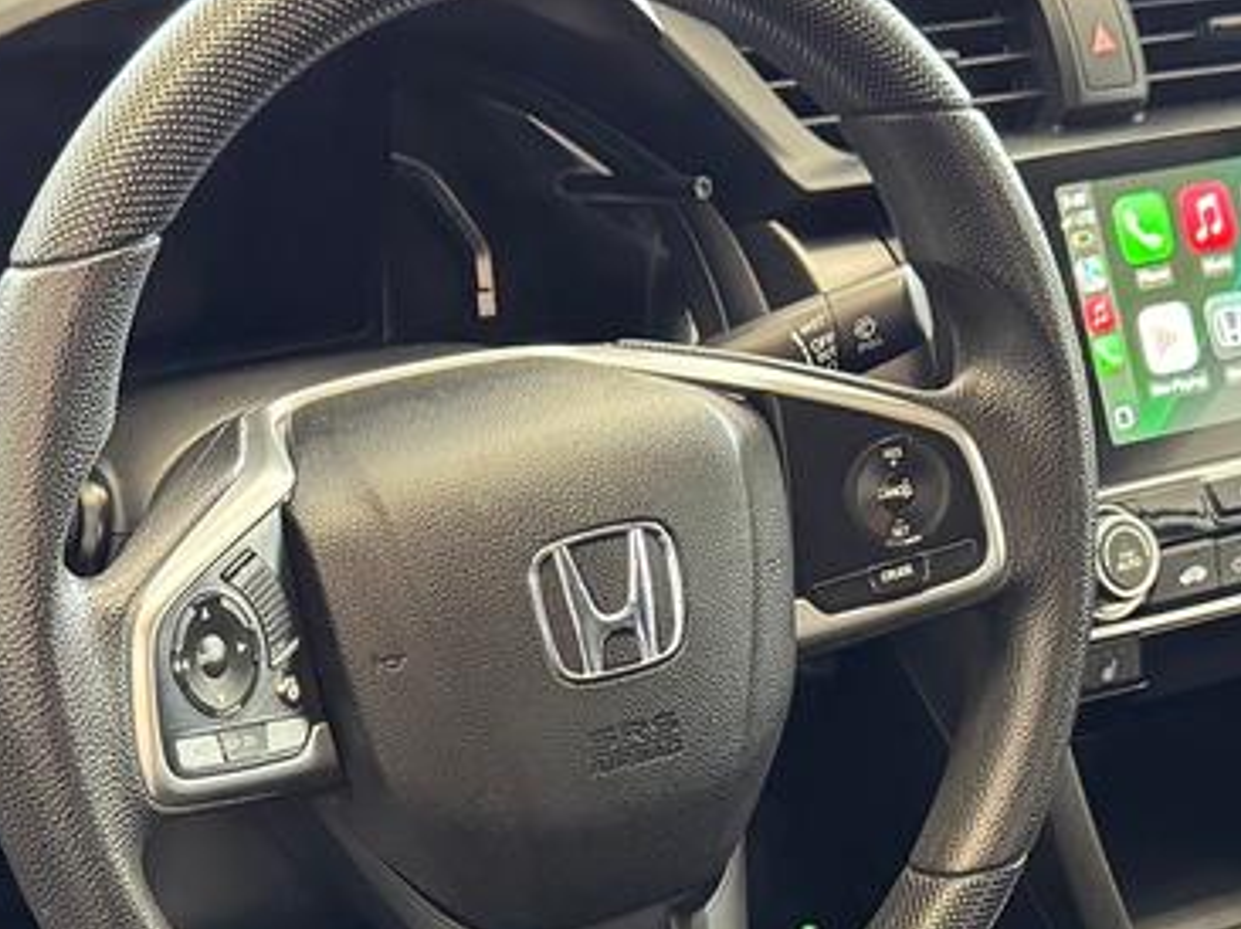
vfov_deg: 16.6
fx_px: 3009
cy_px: 1210
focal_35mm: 84
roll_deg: -6.3
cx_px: 543
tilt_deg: -36.7
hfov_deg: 23.3
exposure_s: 1/60
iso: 640
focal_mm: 6.76
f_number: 1.78
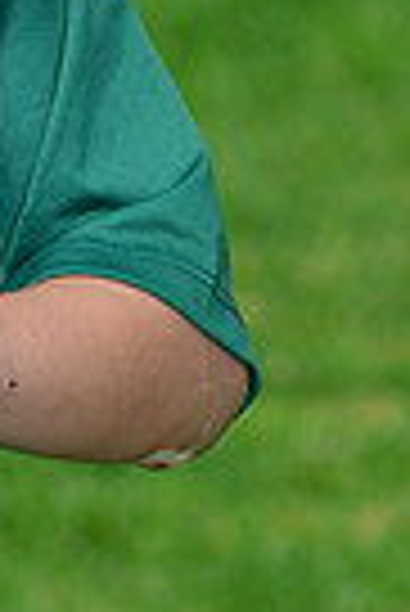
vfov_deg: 2.8
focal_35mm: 725
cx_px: -372
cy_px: -194
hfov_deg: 1.9
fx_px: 12353
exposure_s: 1/200
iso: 200
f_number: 10
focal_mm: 170
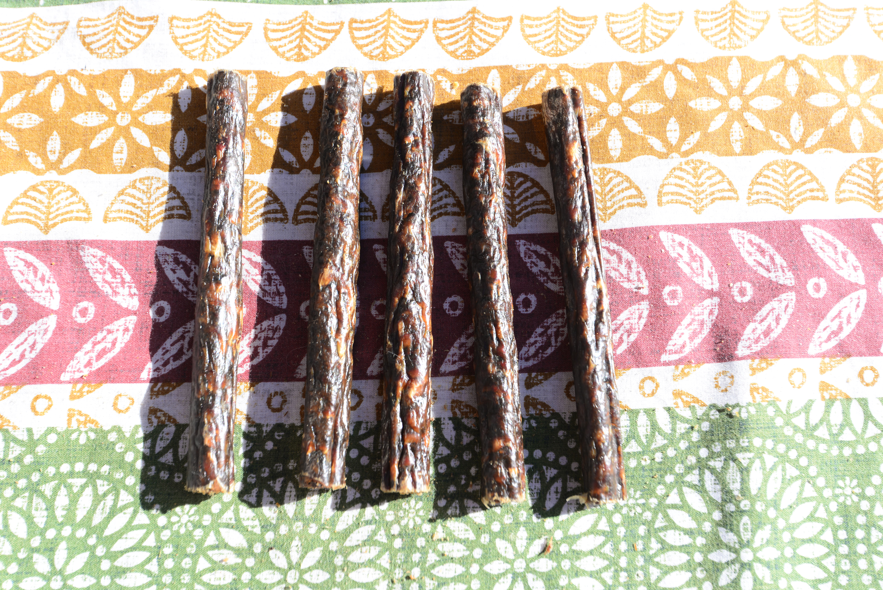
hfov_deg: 54.4
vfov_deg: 37.9
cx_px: 442
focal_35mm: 35
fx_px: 859
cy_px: 295
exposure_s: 1/200
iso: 160
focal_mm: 35
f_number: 7.1
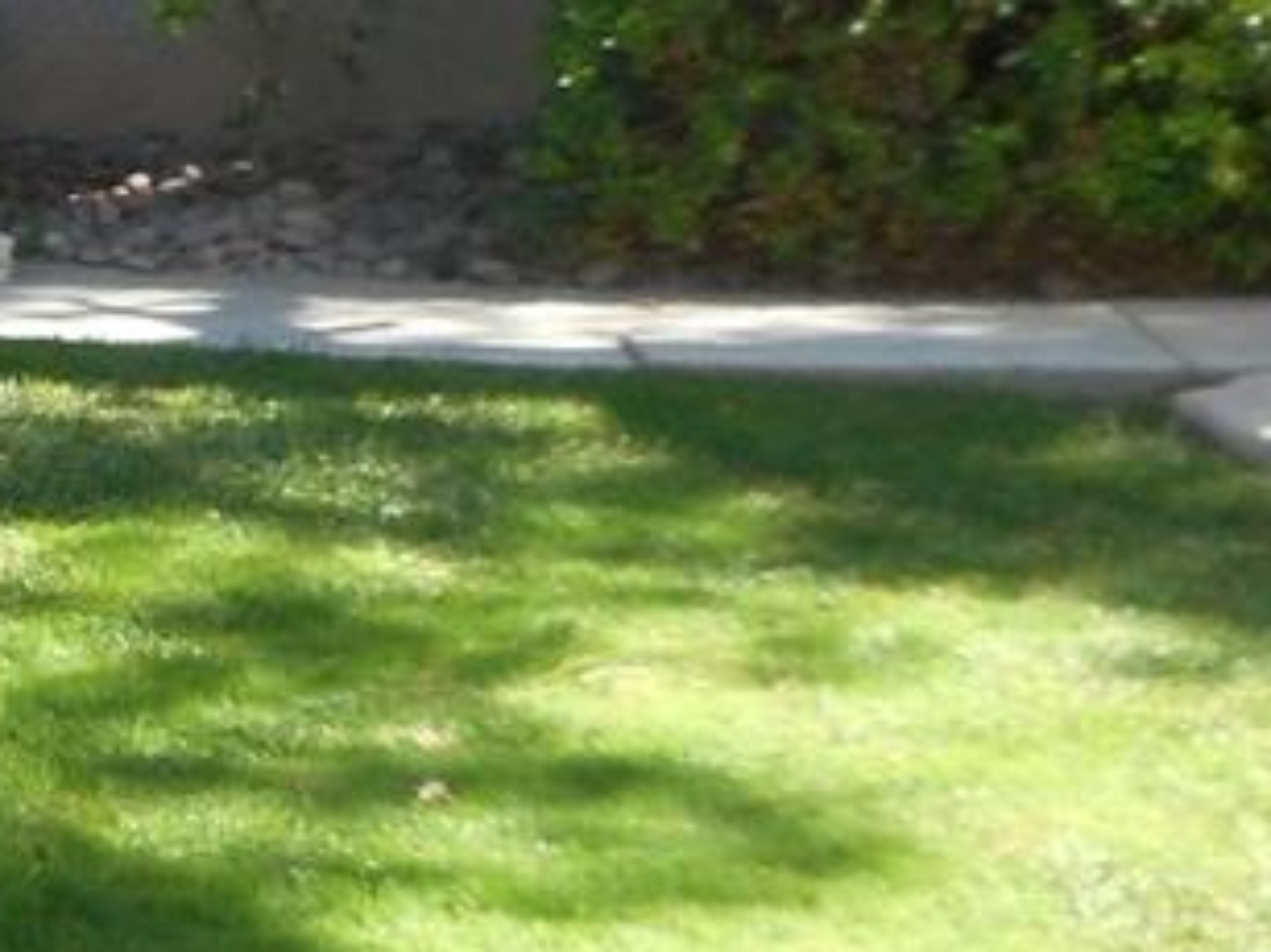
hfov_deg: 15.1
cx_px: -584
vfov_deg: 12.1
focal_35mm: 122
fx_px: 4478
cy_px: 468
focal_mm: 4.5
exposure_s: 1/100
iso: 80
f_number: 3.7
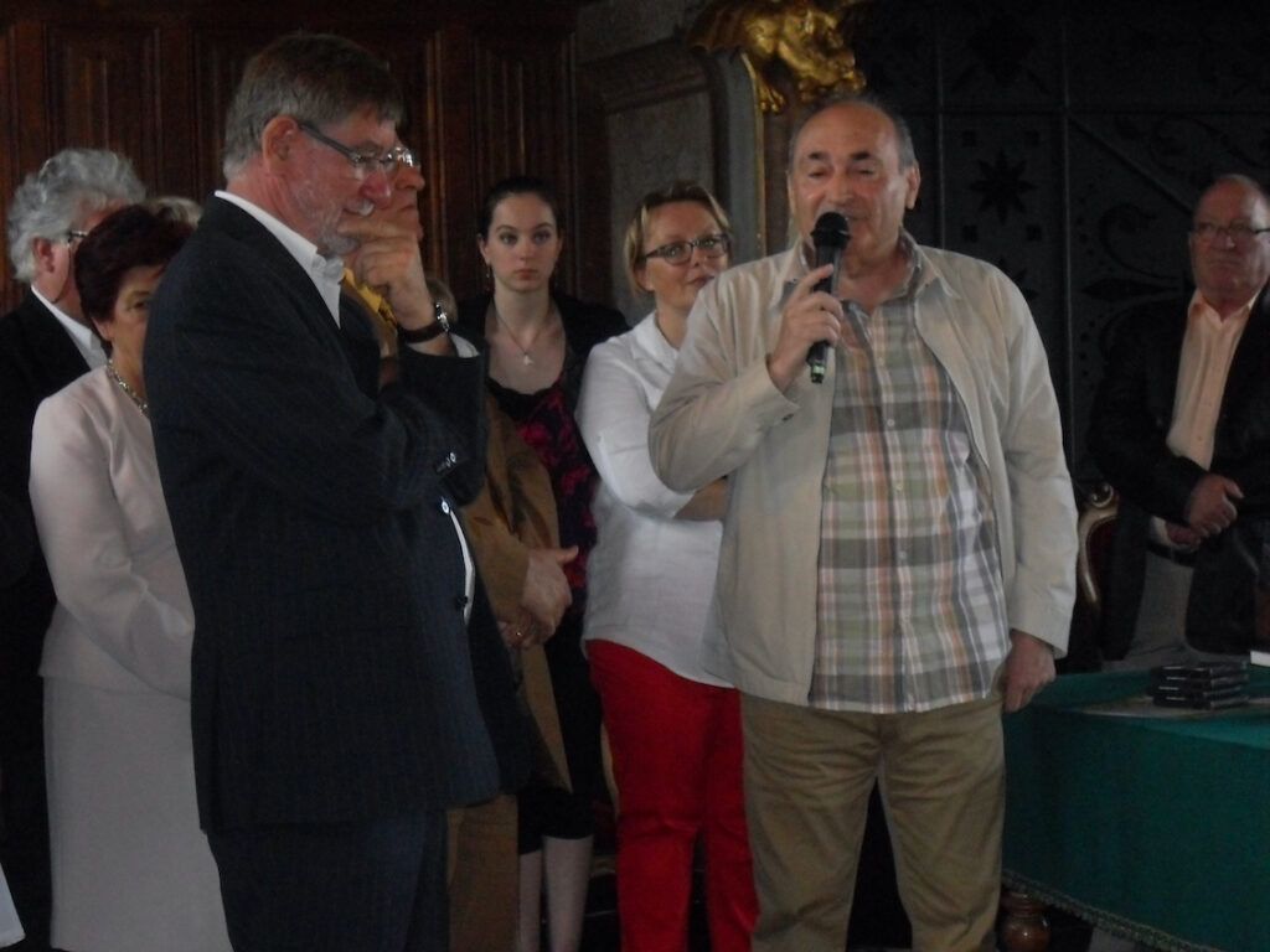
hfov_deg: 23.3
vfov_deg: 17.6
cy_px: 476
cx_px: 635
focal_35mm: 84
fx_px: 3082
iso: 400
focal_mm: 13.5
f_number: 4.4
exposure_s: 1/90
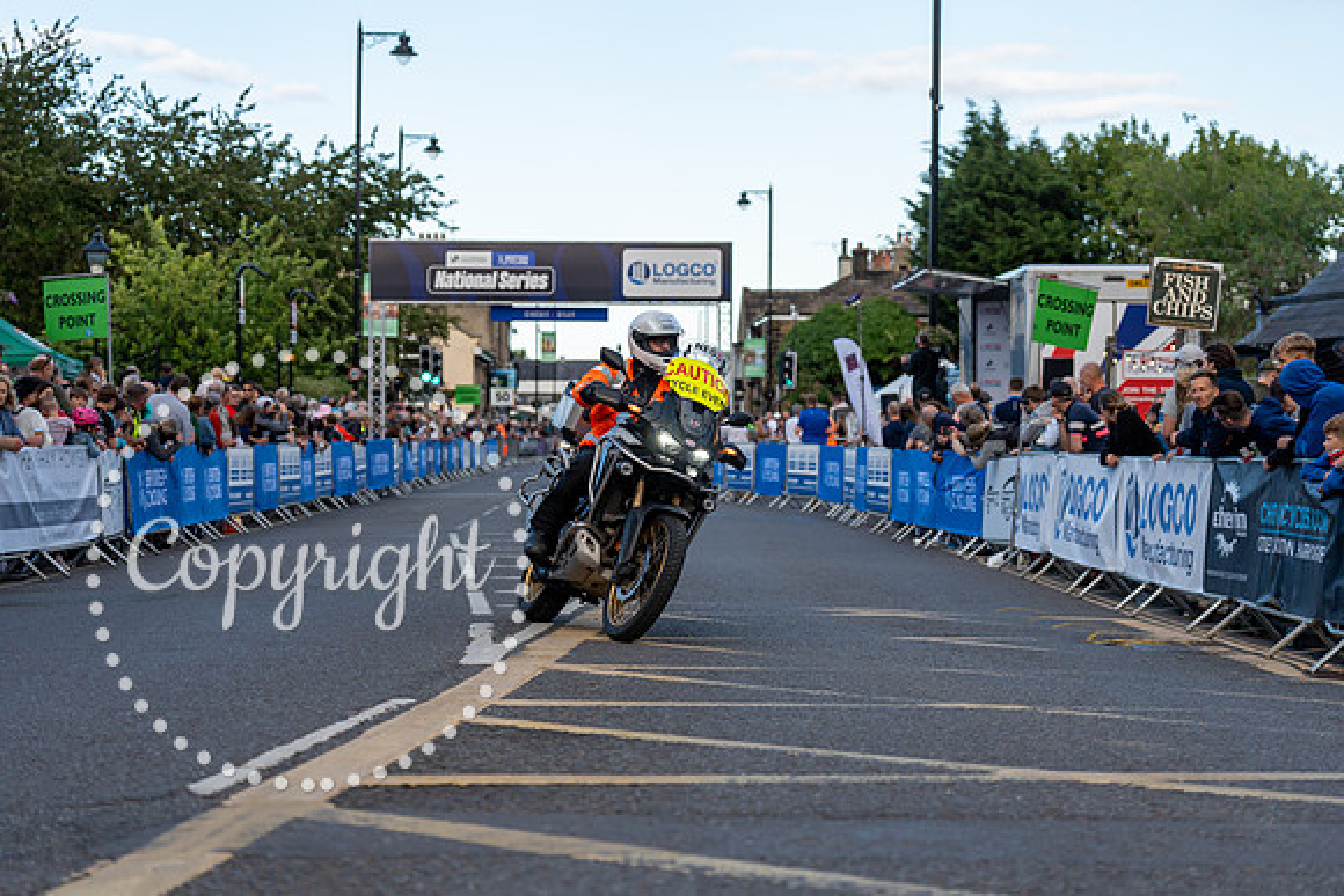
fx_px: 2614
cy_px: 448
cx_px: 672
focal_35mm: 70
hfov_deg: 28.8
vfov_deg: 19.5
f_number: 3.2
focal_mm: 70
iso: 250
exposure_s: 1/1000
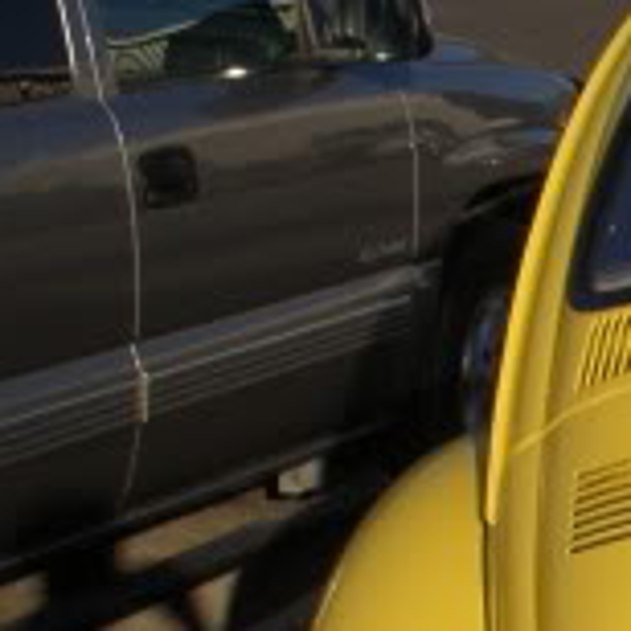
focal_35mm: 165
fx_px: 3403
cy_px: 438
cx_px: 1098
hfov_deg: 10.1
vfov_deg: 10.6
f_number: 5.6
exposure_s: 1/400
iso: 64
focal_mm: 6.3
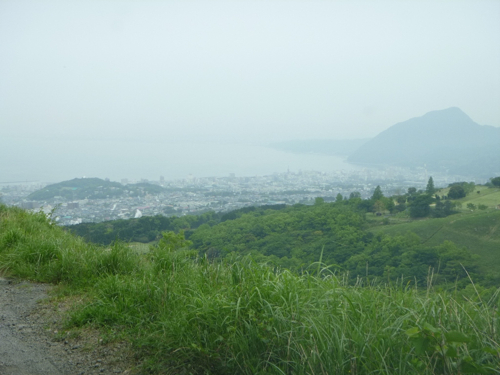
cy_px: 188
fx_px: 838
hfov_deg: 33.2
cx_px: 250
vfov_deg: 25.2
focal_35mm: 58
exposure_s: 1/200
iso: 100
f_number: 5.1
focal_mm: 10.4
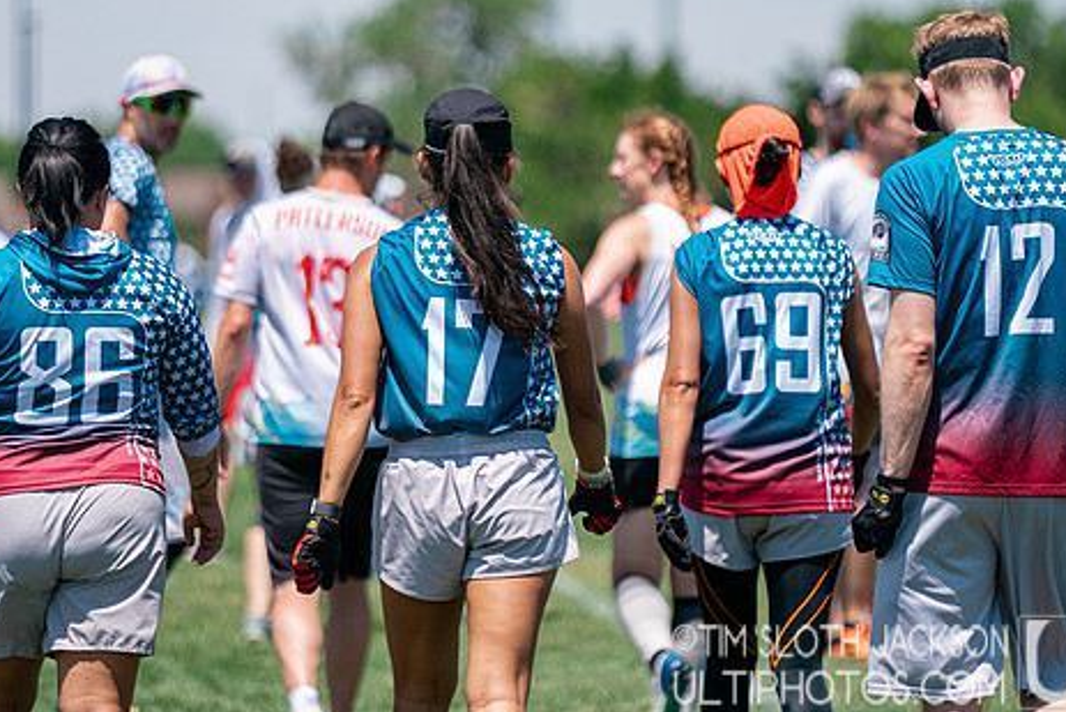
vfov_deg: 4.3
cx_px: 478
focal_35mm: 317
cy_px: 308
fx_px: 9389
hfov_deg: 6.5
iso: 320
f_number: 2.8
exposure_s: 1/5000
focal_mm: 200
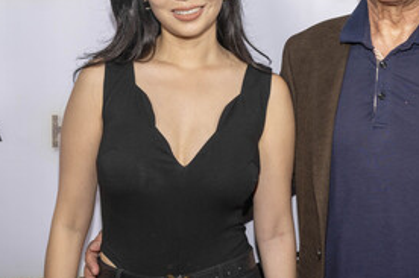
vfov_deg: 18.7
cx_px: 309
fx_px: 837
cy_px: 55
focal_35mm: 72
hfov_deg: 27.8
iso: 640
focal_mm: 44
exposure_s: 1/200
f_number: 6.3
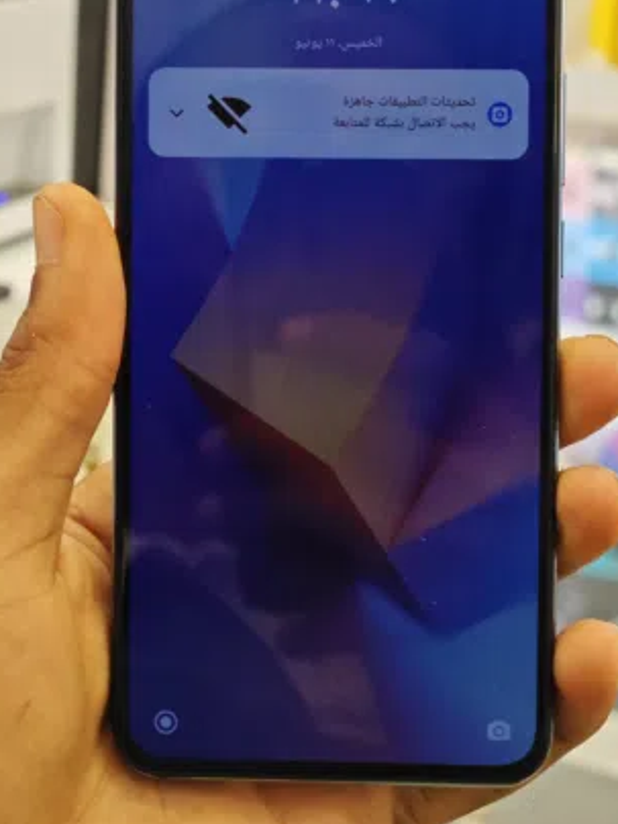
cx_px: 257
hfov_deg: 14.9
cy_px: 313
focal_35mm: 99
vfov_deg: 19.8
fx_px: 2357
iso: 250
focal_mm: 10
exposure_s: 1/100
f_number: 2
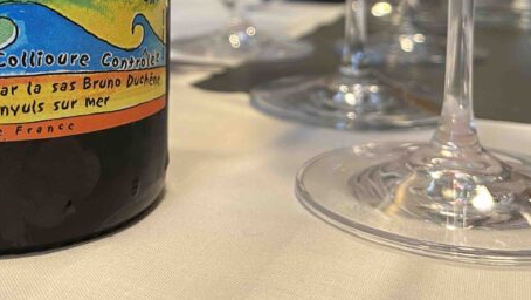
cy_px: -60
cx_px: 204
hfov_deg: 38.9
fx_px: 747
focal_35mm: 53
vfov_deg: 21.1
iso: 125
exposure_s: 1/61
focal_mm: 5.1
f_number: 1.6
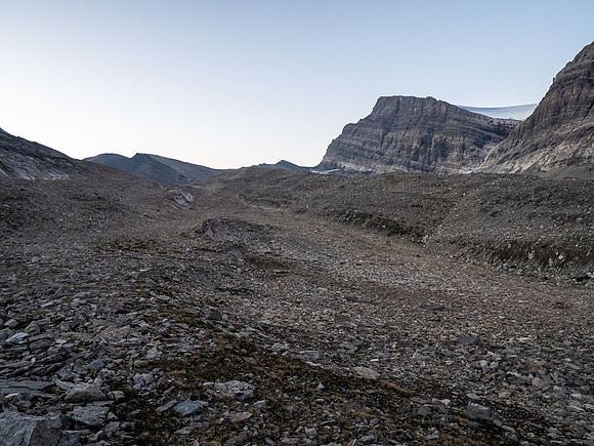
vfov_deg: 56.8
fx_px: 412
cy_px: 223
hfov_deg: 71.6
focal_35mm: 24
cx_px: 297
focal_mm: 12
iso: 800
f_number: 5.6
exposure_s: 1/60
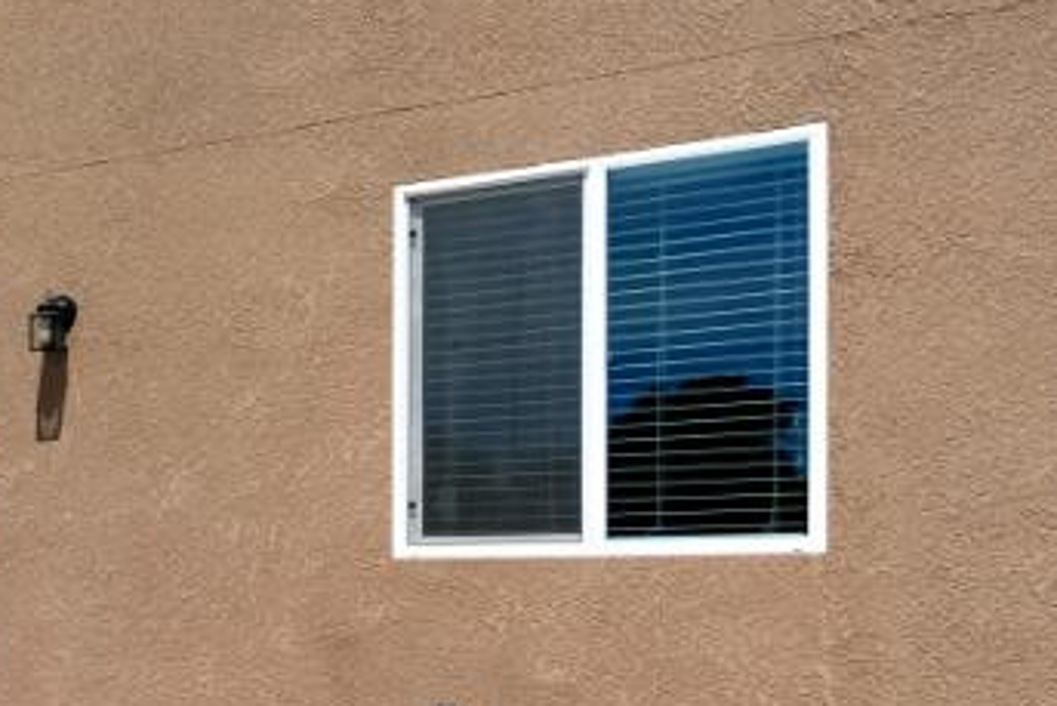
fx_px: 2056
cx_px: -589
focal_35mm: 70
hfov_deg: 22.7
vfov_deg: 19.2
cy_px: 586
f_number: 7.1
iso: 640
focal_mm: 16
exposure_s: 1/4000
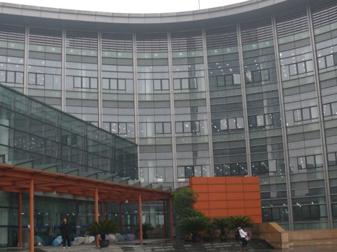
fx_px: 467
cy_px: 149
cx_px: 154
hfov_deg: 39.6
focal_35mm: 48
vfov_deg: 30.2
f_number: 2.8
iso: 100
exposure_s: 1/125
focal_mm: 7.4
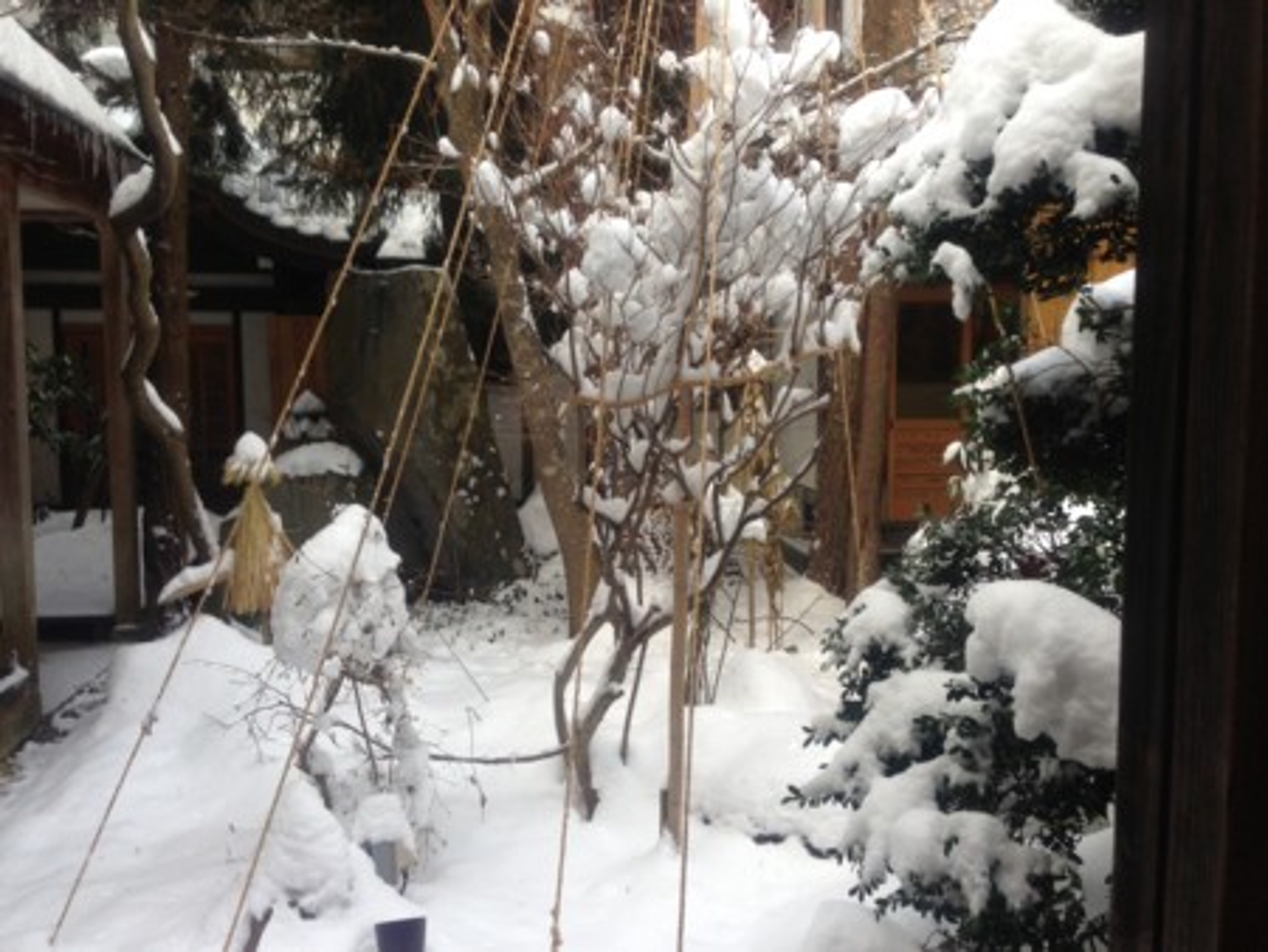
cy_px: 476
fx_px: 1209
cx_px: 634
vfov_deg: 43.0
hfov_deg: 55.3
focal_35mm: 33
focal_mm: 4.13
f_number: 2.4
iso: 50
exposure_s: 1/60
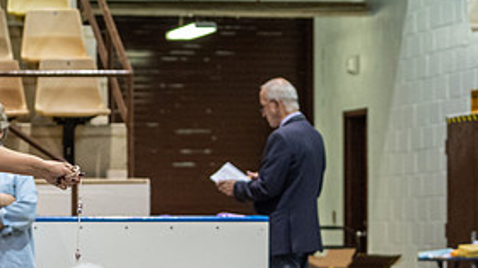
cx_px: 66
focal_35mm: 210
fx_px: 2660
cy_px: 280
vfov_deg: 5.8
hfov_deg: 10.2
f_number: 4
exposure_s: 1/250
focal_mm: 83
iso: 3200
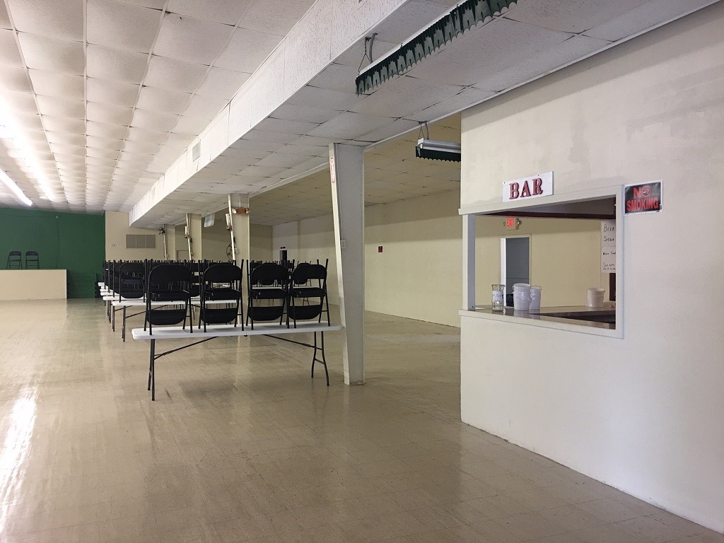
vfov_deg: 48.2
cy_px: 272
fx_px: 607
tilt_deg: +0.5
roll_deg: +0.1
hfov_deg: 61.7
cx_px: 362
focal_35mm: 29
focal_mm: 4.15
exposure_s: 1/15
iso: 40
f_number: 2.2
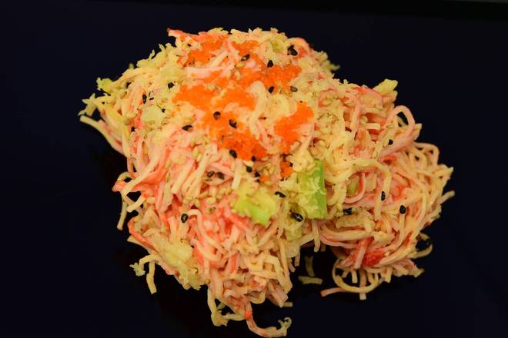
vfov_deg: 22.6
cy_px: 169
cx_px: 254
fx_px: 847
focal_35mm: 60
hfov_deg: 33.4
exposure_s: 1/60
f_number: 10
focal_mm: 60
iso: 1400
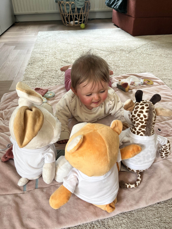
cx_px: 86
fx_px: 172
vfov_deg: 67.3
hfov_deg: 53.1
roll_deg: +2.5
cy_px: 114
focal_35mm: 26
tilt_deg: -37.6
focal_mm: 5.1
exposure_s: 1/121
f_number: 1.6
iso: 80
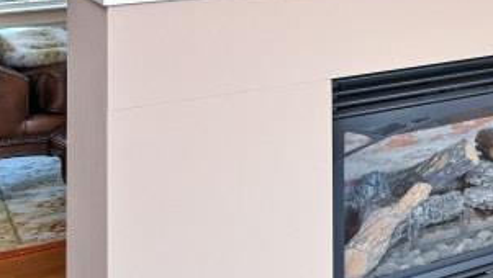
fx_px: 955
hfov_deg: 17.1
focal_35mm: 73
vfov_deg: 15.3
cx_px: 1070
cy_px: -147
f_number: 4
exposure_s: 1/60
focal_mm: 14
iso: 500
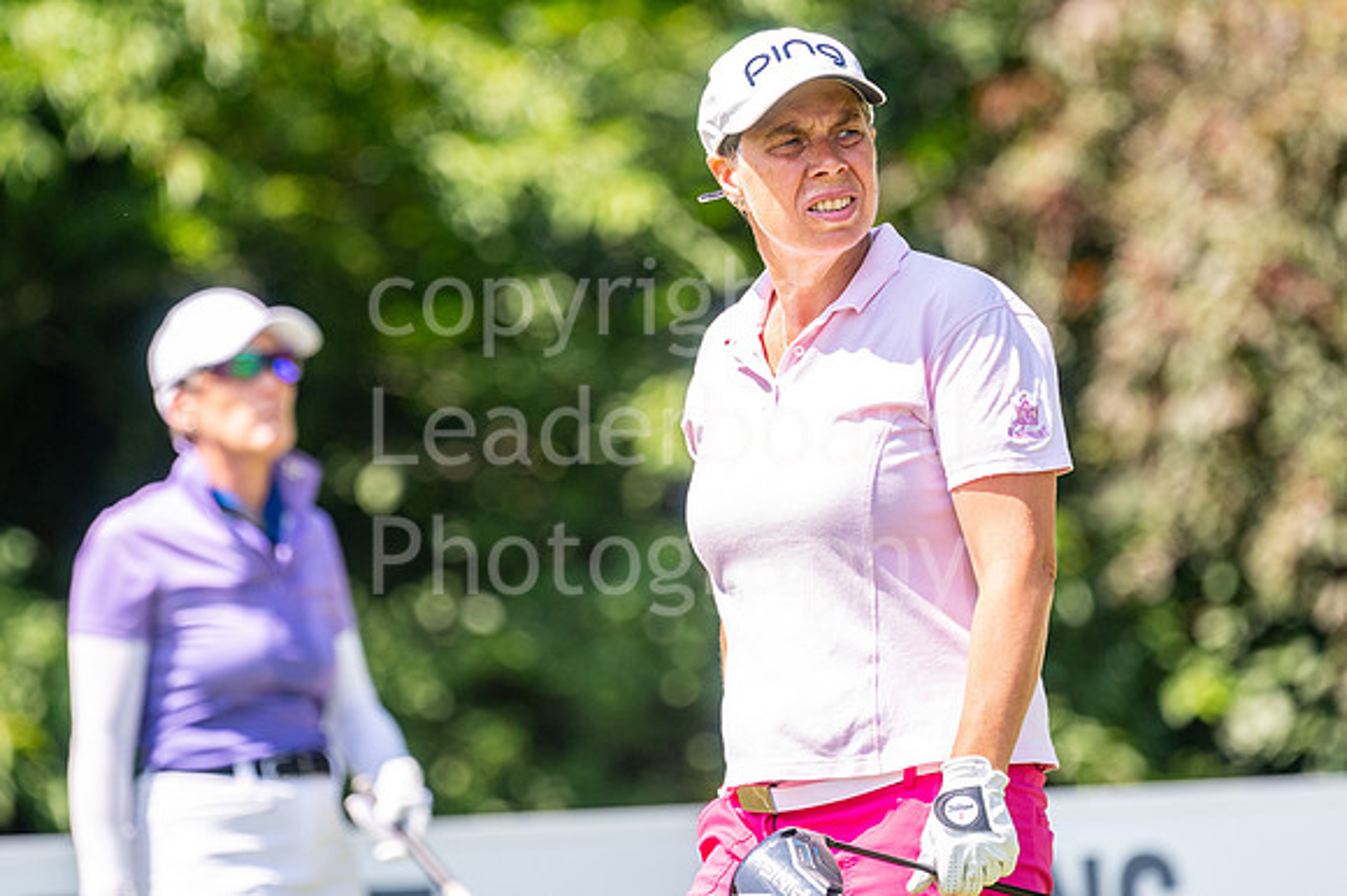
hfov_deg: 4.6
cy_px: 448
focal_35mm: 450
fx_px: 16827
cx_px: 674
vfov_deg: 3.1
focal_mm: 300
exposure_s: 1/800
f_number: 4.5
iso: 200
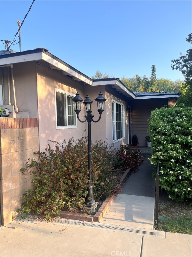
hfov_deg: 53.1
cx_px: 96
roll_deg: +1.0
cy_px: 128
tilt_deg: -2.8
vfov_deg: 67.3
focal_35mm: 26
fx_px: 192
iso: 50
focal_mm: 5.1
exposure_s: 1/845
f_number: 1.6
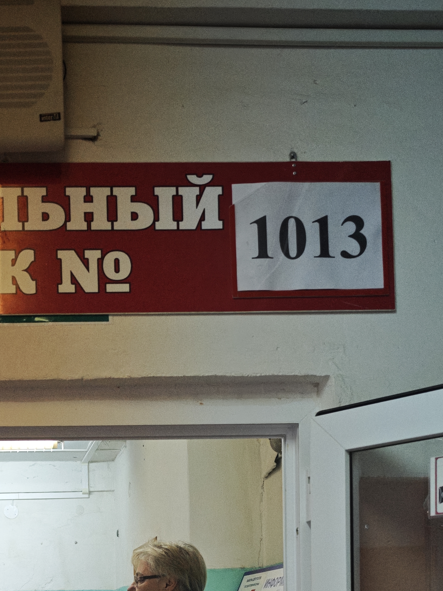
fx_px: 870
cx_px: 49
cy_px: 635
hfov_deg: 27.6
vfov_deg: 33.2
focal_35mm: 51
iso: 1600
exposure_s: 1/400
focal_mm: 8.72
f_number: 1.63
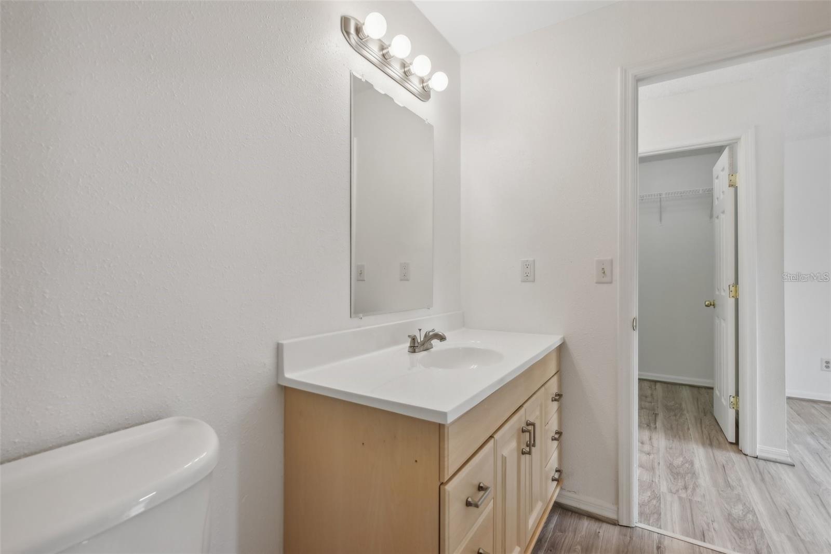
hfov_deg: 96.7
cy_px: 277
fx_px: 369
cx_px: 416
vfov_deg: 73.8
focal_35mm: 16
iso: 400
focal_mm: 16
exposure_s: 1/50
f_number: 8
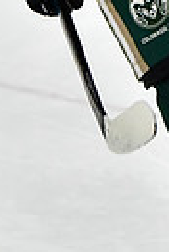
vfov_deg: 3.1
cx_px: 220
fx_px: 4637
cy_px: -304
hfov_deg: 2.1
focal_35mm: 662
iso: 8000
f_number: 2.8
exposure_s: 1/1250
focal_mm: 100
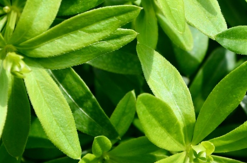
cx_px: 170
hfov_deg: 5.2
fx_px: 2742
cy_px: 44
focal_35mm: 400
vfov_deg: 3.4
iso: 250
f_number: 10
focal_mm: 105
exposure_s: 1/250
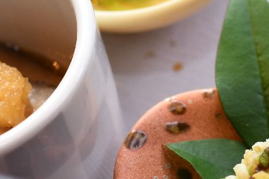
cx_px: 133
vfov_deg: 6.1
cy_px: -42
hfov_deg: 9.1
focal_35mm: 225
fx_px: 1682
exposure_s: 1/160
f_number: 5.6
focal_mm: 40
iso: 400
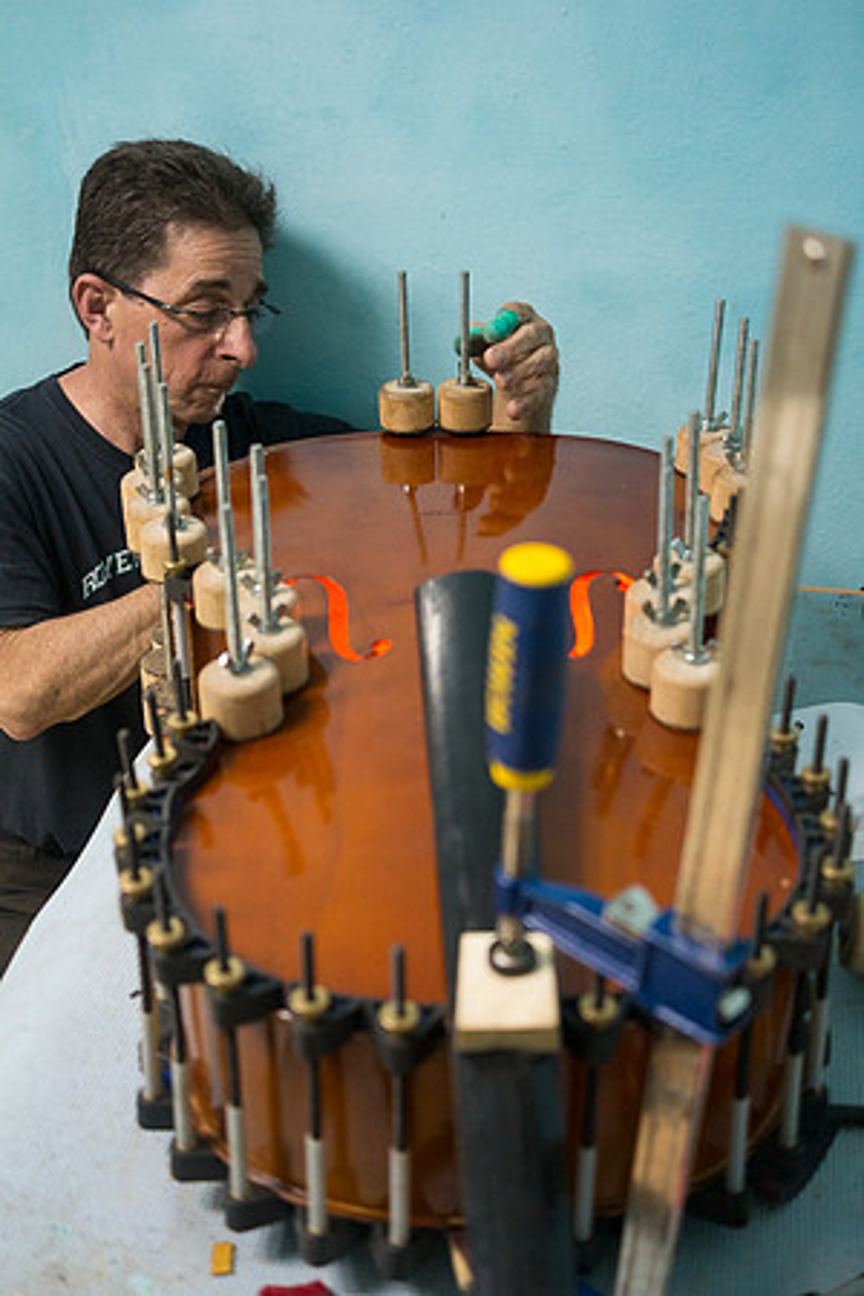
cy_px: 648
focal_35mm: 41
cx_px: 432
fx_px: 1476
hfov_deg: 32.6
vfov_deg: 47.4
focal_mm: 27
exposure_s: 1/60
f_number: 2.8
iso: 1600
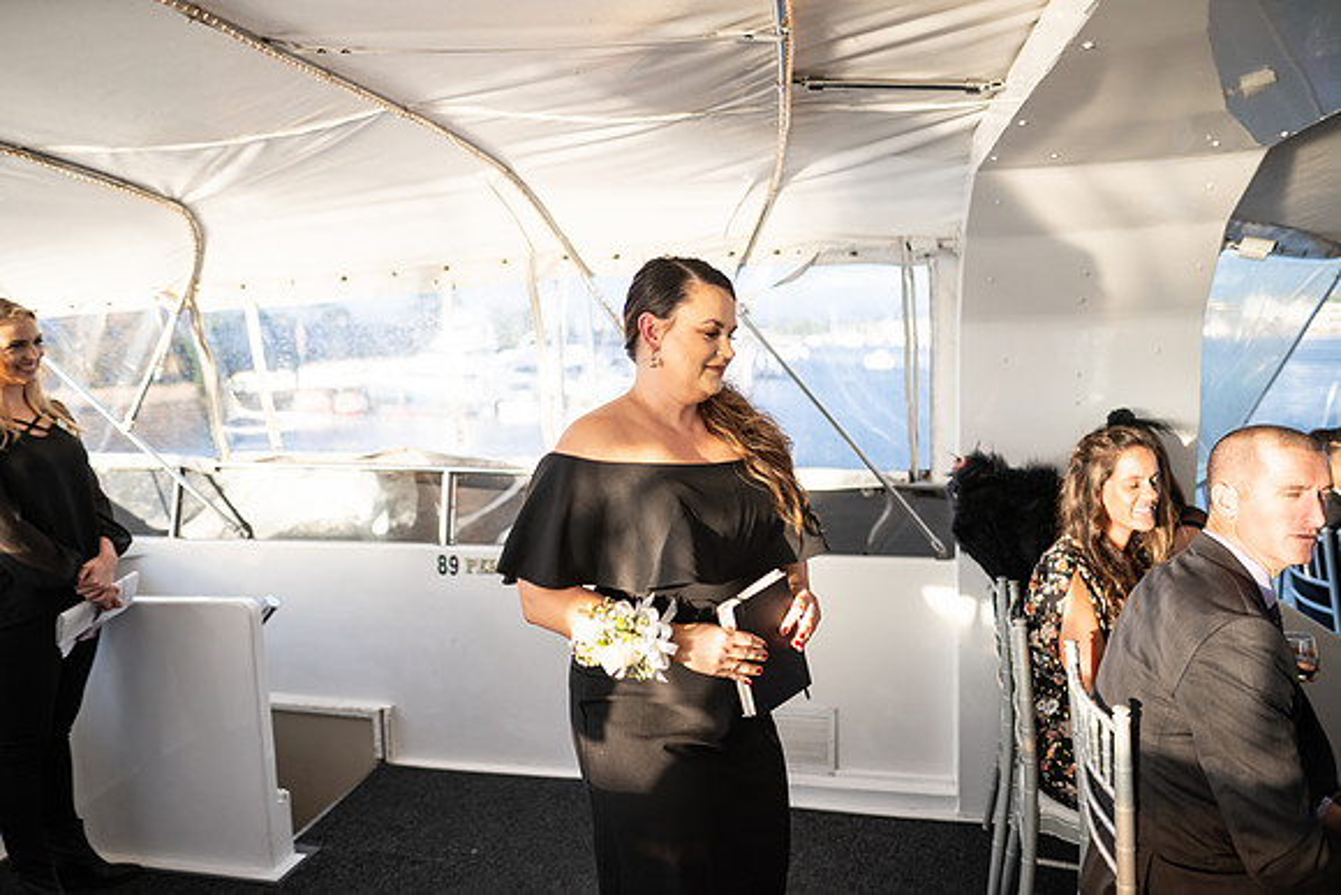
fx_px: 894
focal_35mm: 24
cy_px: 448
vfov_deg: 53.2
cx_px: 670
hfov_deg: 73.7
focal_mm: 24
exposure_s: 1/1250
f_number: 1.4
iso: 125
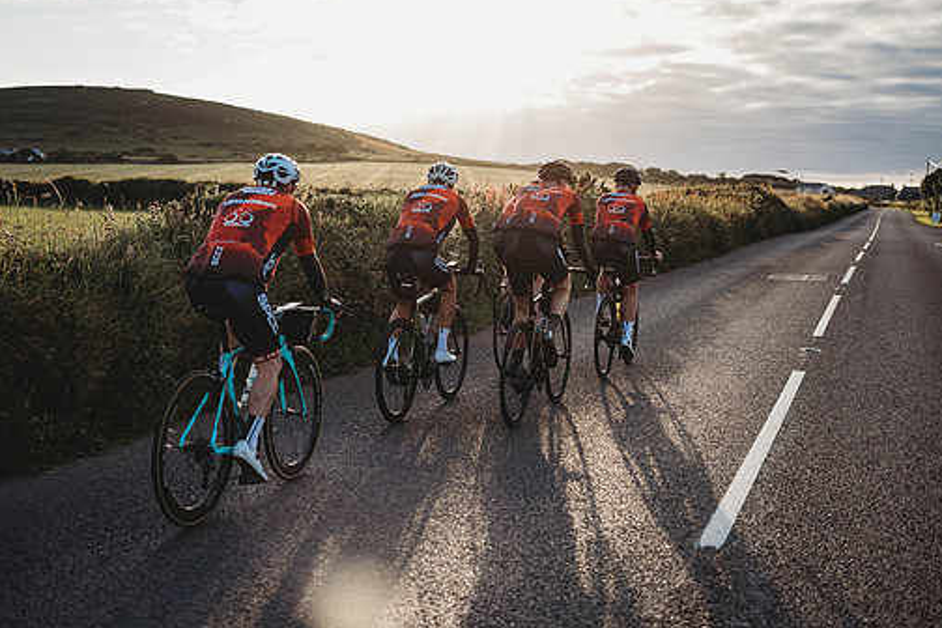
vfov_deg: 29.2
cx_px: 435
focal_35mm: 46
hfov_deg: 42.7
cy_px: 320
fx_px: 1204
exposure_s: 1/1000
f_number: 2.5
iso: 100
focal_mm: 40
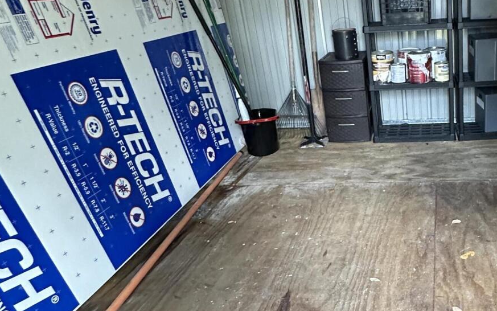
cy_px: 163
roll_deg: +1.5
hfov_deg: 52.1
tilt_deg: -22.8
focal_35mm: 34
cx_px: 416
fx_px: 461
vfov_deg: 37.3
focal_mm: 2.22
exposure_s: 1/60
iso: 400
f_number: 2.2
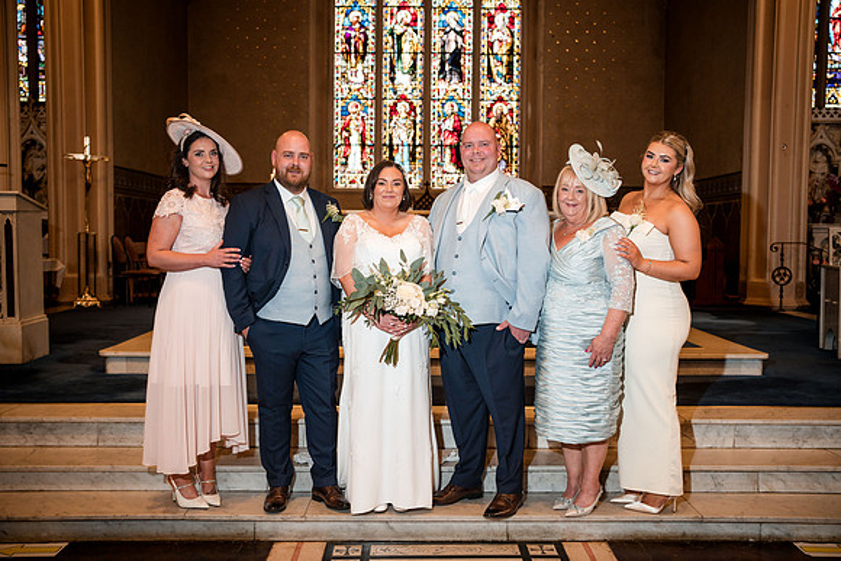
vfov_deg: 37.9
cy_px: 280
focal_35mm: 35
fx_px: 818
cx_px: 420
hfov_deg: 54.4
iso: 800
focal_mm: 35
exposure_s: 1/160
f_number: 3.5
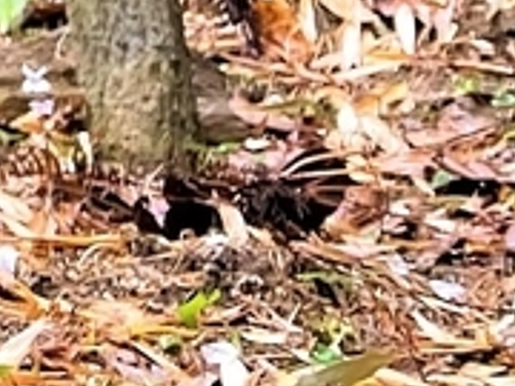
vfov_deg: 8.2
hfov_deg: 8.8
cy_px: -369
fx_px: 2574
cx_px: -1142
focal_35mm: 173
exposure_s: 1/121
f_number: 1.6
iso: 64
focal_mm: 4.2
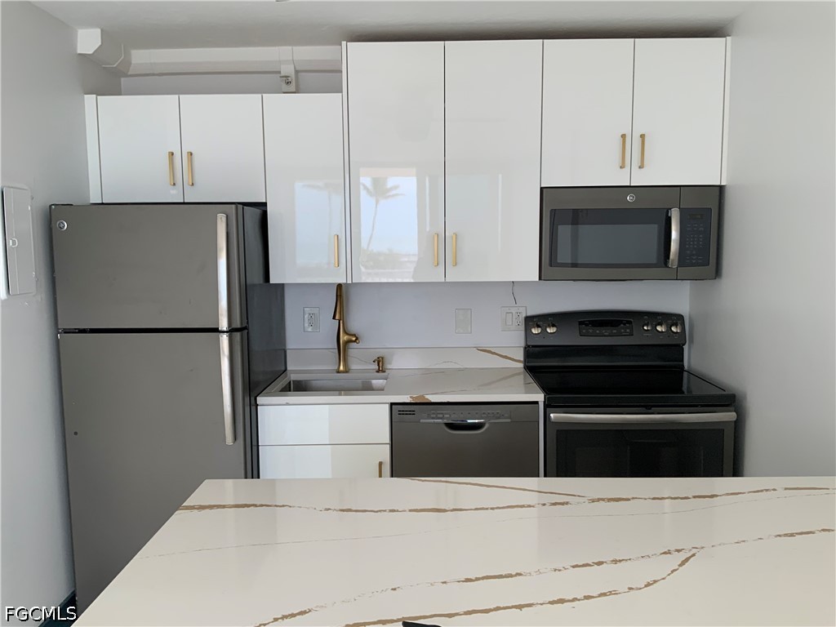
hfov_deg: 61.7
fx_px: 700
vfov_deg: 48.2
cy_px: 314
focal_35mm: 29
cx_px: 418
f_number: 1.8
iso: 50
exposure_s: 1/120
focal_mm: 3
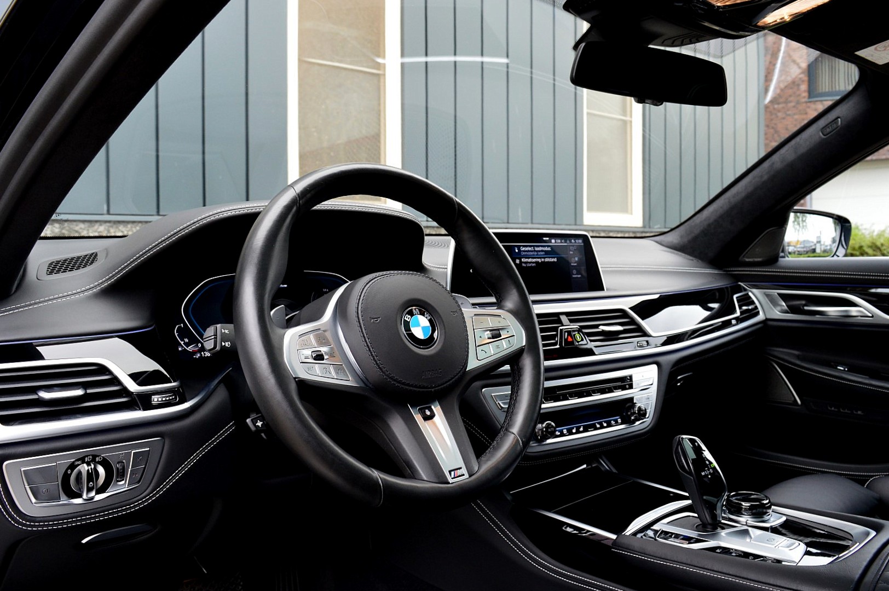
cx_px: 444
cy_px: 296
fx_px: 740
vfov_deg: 43.5
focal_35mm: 30
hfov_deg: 62.0
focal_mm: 20
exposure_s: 1/60
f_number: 8
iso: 640
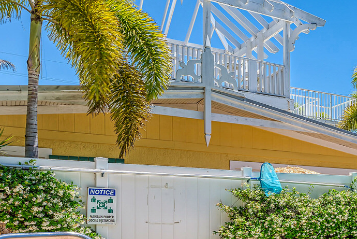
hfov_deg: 31.2
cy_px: 219
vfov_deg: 25.6
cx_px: 451
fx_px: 506
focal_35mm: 51
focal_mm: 16
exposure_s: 1/125
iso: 100
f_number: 7.1
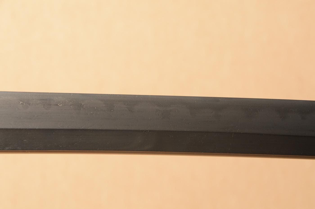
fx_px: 1246
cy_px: 104
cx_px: 158
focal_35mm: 142
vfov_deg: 9.6
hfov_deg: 14.4
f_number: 11
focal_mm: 95
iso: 400
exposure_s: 1/1.6
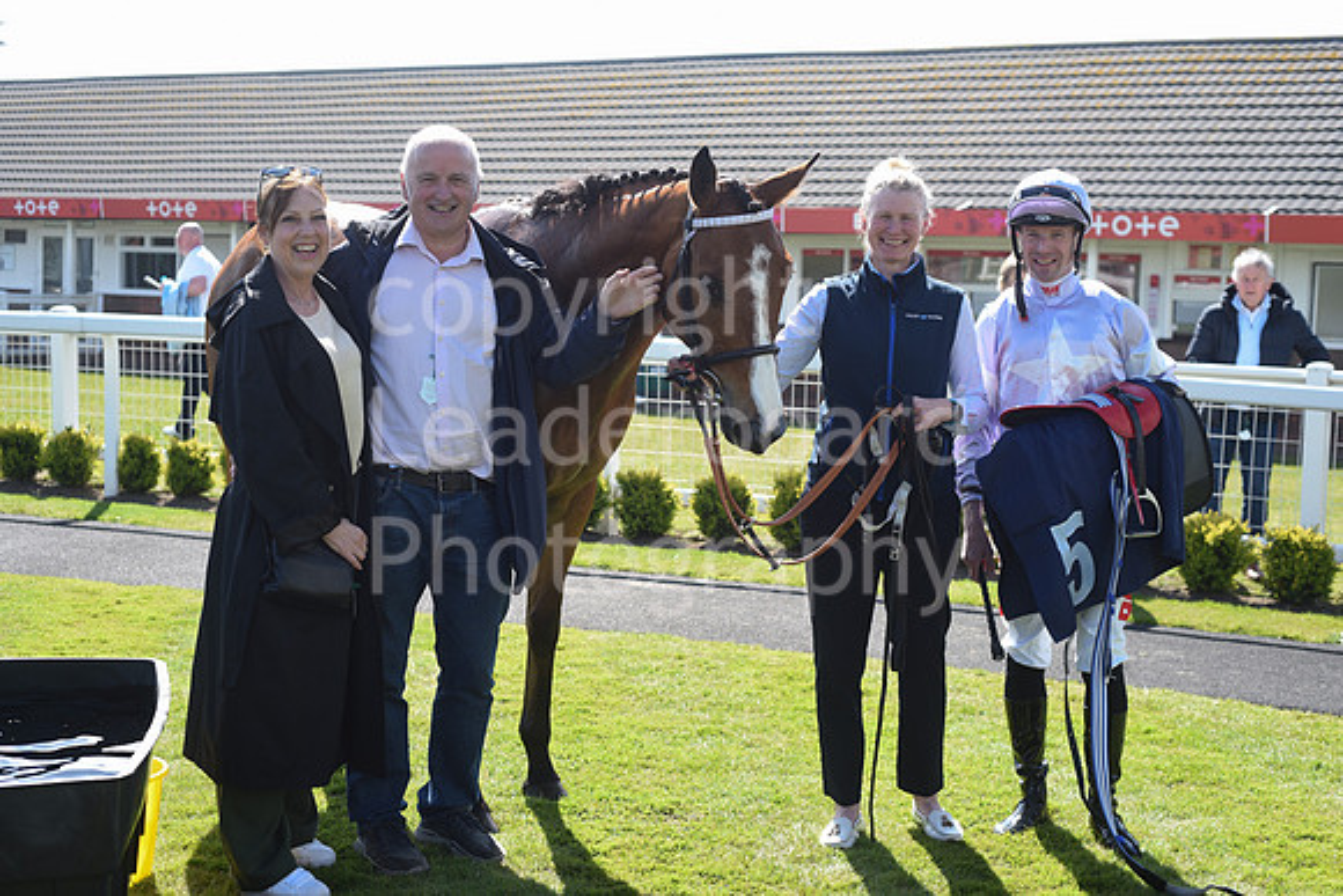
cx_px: 672
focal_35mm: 50
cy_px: 448
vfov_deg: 27.0
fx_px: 1866
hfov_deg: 39.6
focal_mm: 50
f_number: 4.5
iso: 400
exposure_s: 1/1000
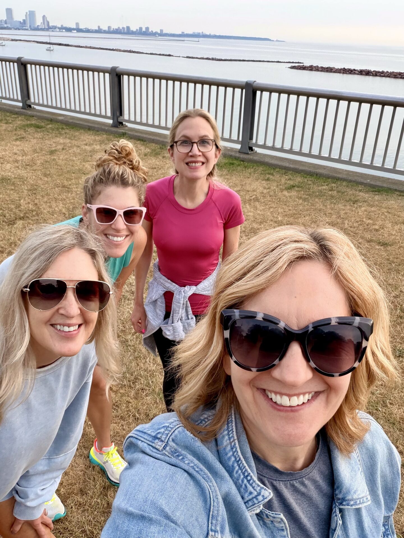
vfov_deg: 60.0
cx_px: 202
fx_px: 467
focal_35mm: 30
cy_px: 269
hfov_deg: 46.8
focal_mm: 2.71
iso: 32
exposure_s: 1/207
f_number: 1.9
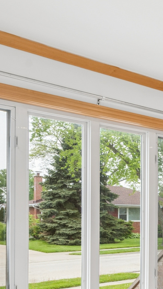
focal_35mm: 52
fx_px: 400
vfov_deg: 39.5
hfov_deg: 17.4
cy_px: 188
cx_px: 315
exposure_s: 1/30
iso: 250
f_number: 8
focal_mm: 17
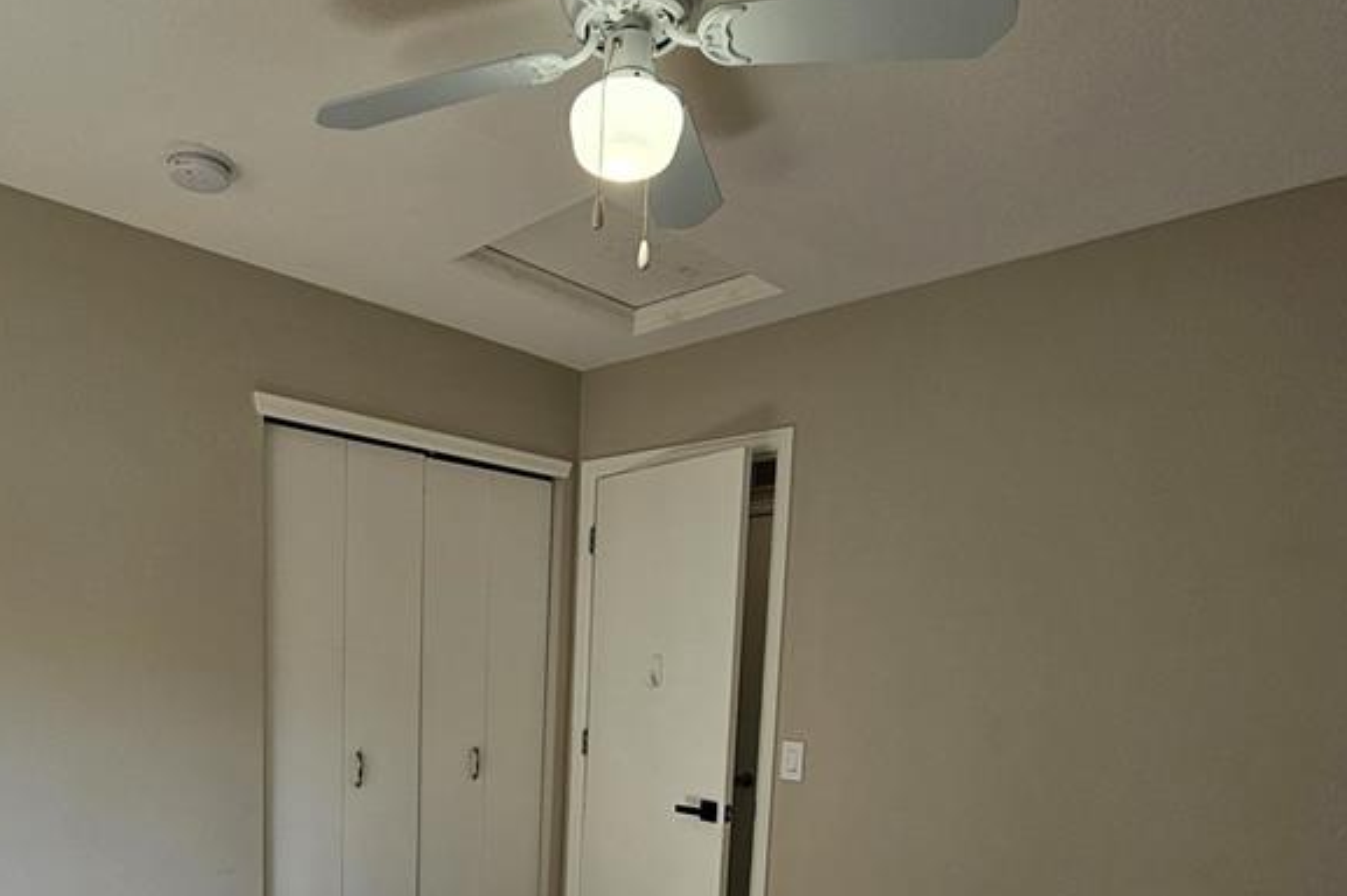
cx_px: 535
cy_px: 783
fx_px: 897
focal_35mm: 24
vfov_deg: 48.3
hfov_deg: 72.9
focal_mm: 2.2
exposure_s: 1/206
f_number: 2.2
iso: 50
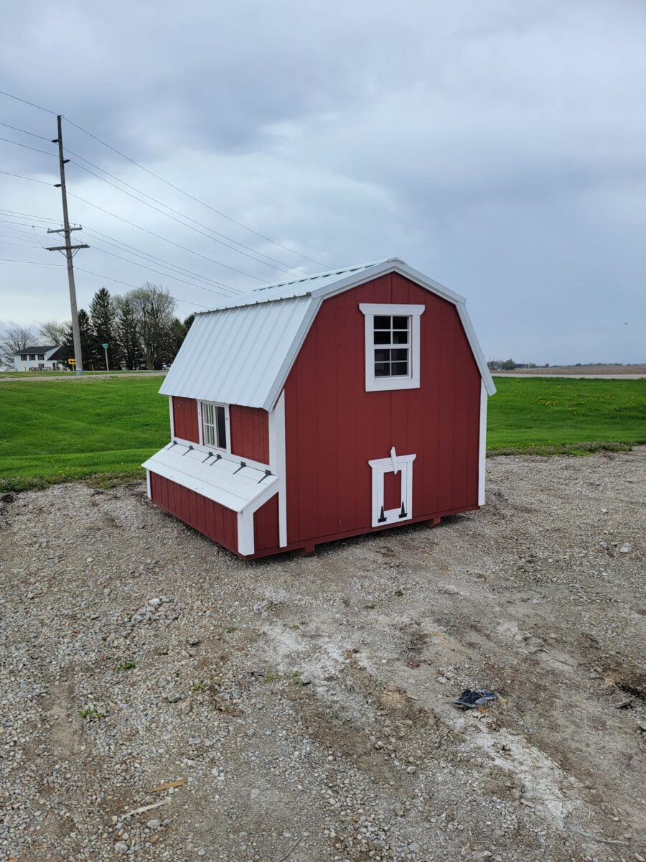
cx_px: 323
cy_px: 431
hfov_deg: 56.8
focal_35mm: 24
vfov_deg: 71.6
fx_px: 597
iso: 16
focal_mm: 6.7
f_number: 1.8
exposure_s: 1/519
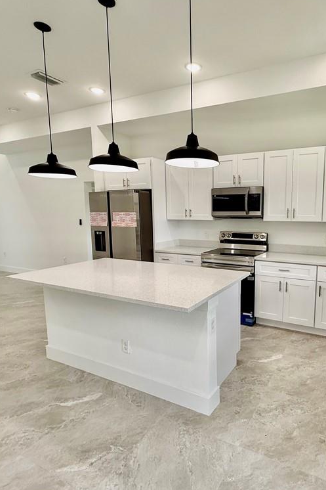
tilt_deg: -6.6
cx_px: 233
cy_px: 244
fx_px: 272
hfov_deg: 59.5
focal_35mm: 20
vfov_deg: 84.0
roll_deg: -0.9
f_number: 2.2
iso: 80
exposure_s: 1/120
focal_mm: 2.22
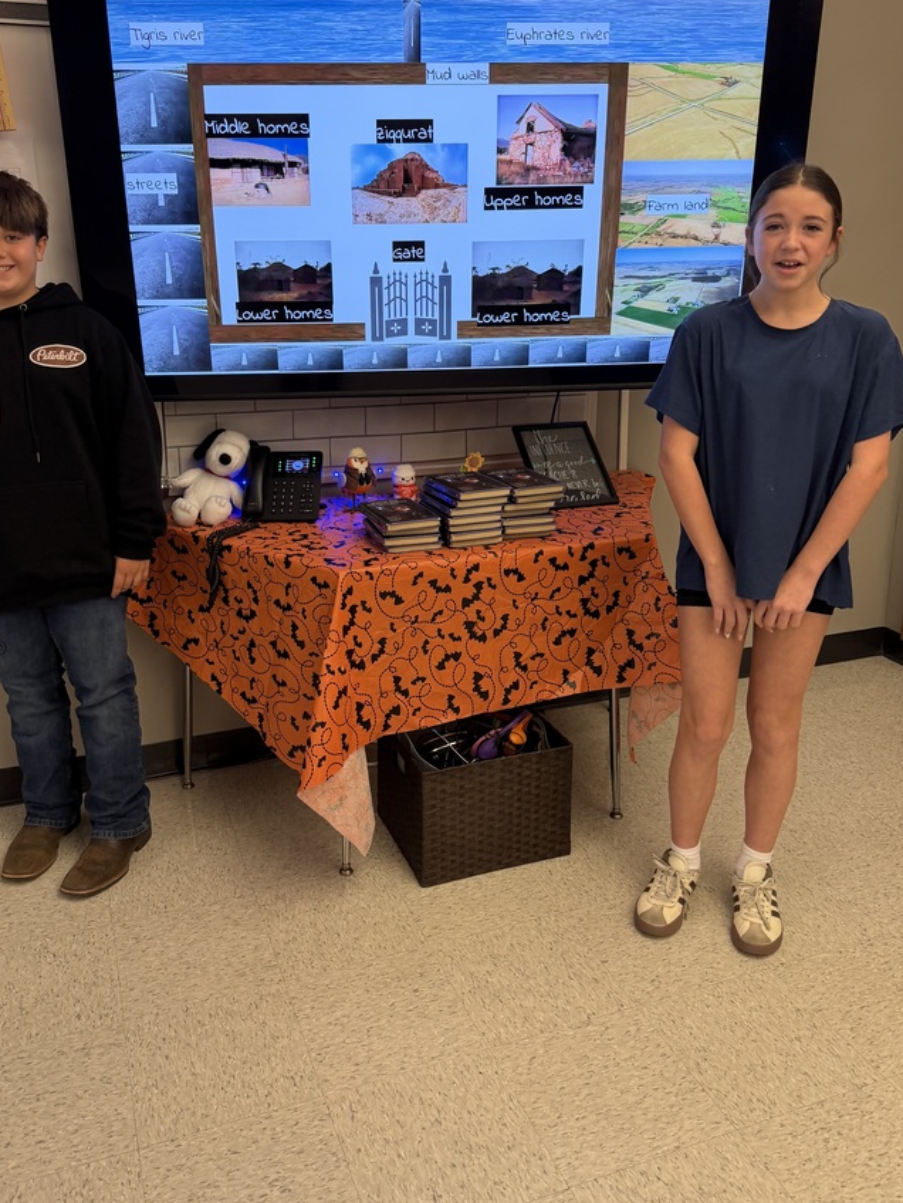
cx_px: 420
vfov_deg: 61.3
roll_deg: +0.3
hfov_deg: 48.2
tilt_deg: -14.5
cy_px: 508
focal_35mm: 29
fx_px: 1008
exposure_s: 1/60
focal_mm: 6.76
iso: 100
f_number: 1.78
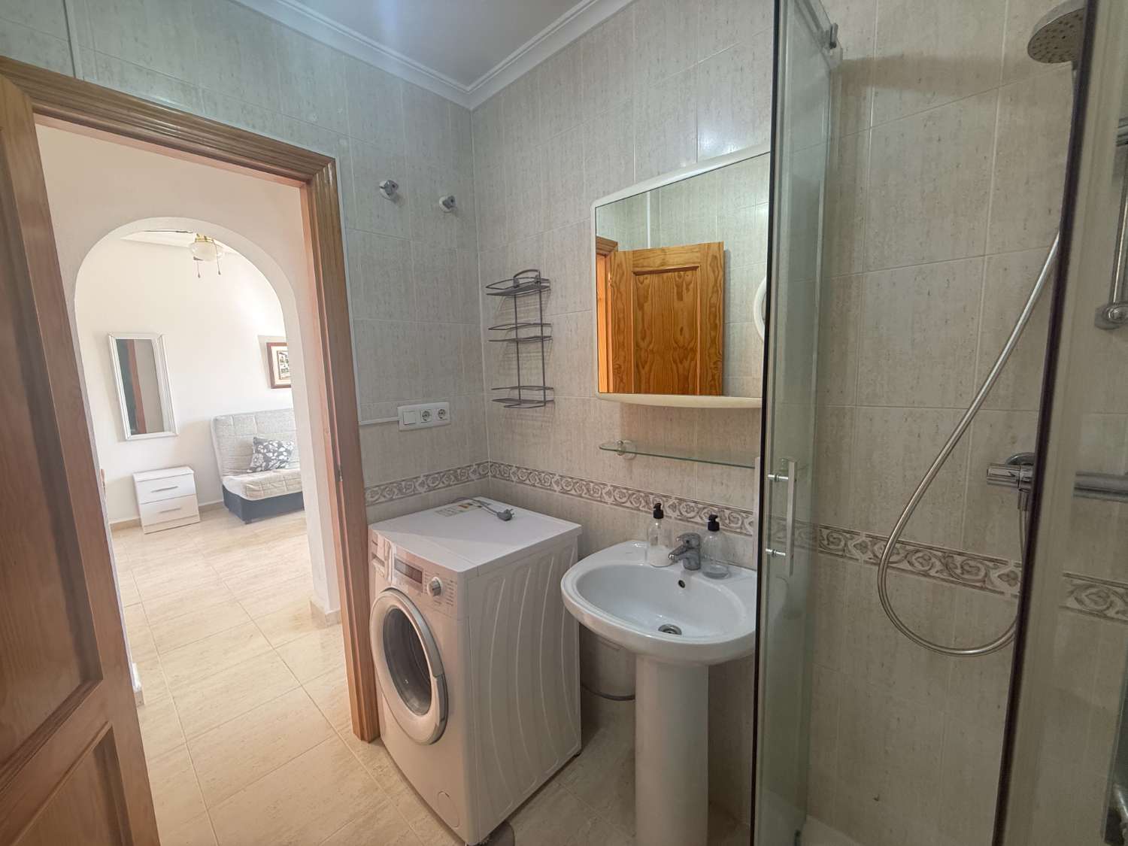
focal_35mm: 14
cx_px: 564
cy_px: 423
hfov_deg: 102.1
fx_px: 456
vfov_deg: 85.7
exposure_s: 1/100
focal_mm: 2.22
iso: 200
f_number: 2.2
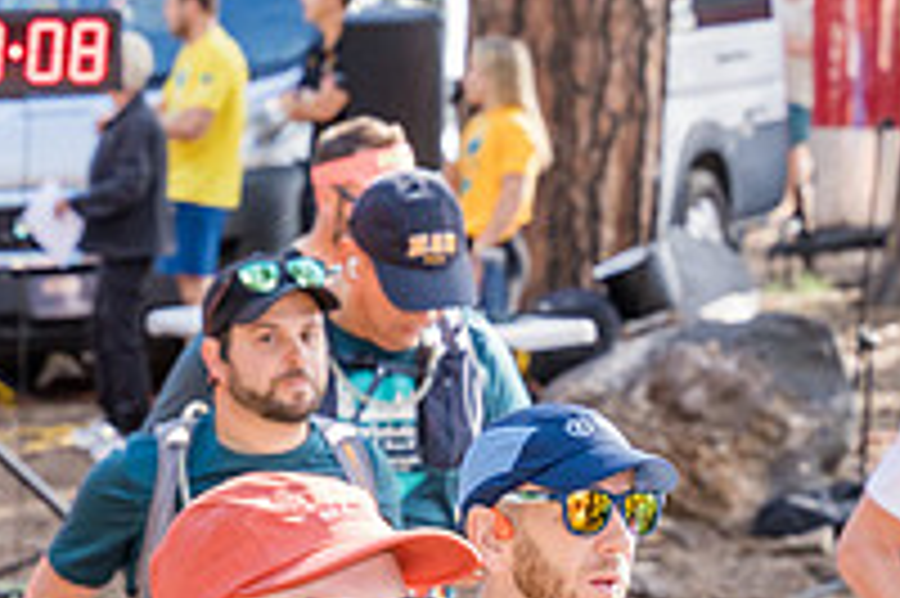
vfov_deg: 6.7
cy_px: 866
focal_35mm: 203
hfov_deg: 10.1
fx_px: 5071
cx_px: 243
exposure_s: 1/400
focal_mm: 70
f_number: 5
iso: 800
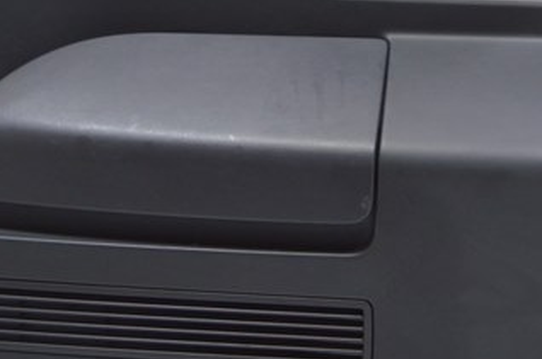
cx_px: 423
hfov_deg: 23.1
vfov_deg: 15.2
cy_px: -50
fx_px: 1308
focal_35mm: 87
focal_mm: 18
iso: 400
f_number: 5.6
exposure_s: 1/20
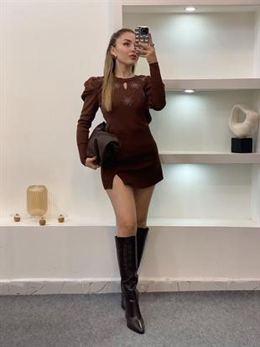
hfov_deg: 28.0
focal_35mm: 52
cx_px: 130
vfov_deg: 36.8
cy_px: 174
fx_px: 520
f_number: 2
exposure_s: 1/100
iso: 80
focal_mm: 6
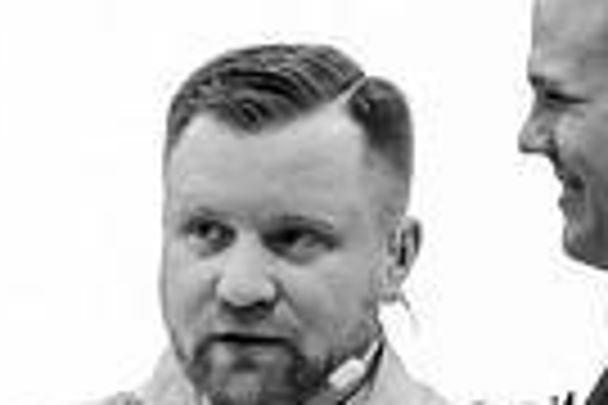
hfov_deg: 1.9
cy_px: 694
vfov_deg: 1.2
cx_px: -361
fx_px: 18711
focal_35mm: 1108
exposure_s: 1/250
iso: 1000
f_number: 2.8
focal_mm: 200
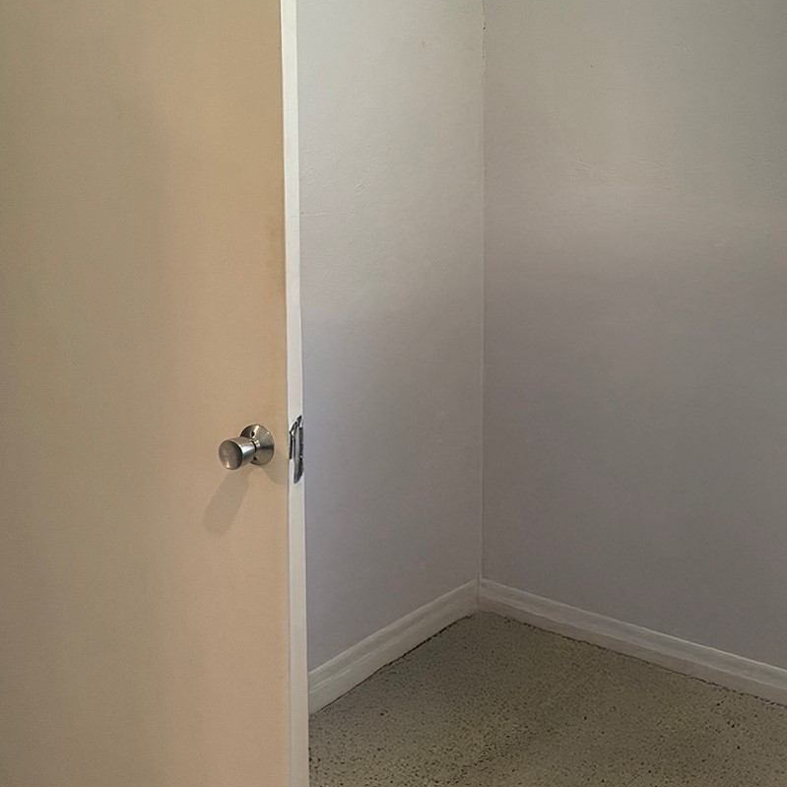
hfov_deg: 34.6
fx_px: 1183
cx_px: 717
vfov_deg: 36.5
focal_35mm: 46
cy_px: 280
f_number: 1.6
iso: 125
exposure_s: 1/60
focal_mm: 4.2
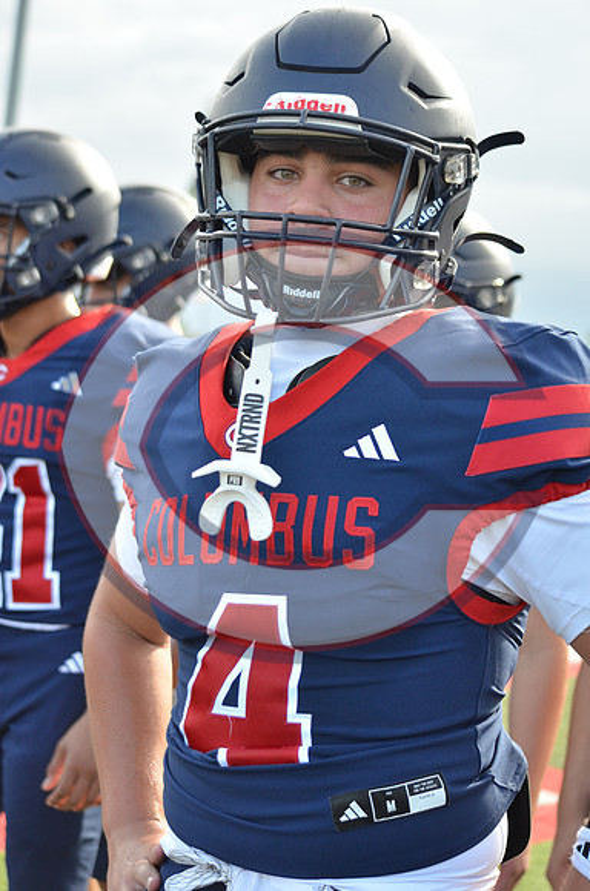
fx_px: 2038
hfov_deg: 16.5
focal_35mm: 82
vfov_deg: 24.7
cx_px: 295
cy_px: 446
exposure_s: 1/500
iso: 500
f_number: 5
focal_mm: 55
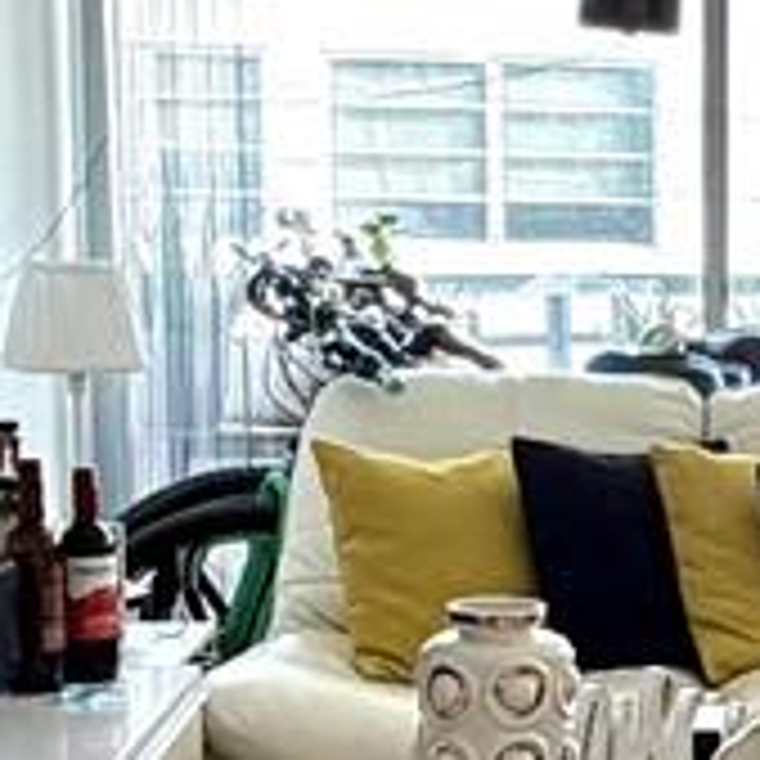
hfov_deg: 13.4
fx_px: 2906
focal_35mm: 117
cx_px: 1363
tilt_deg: -7.0
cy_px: 531
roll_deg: -1.1
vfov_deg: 14.9
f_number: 2.2
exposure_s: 1/120
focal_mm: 2.22
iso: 160
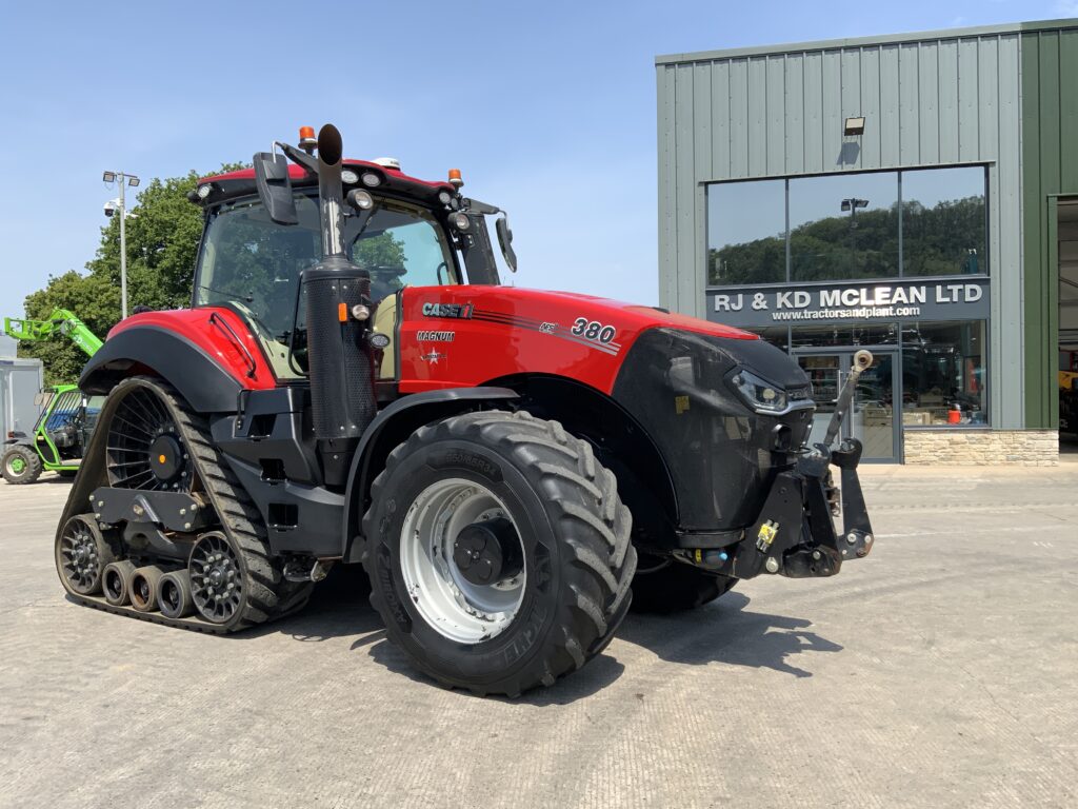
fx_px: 903
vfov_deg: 48.2
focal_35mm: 29
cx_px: 539
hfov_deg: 61.7
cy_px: 404
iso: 16
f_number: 1.8
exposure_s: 1/1342
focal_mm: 3
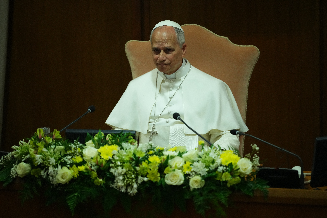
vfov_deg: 4.6
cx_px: 164
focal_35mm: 300
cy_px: 109
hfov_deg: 6.9
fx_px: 2725
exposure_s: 1/320
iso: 6400
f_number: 2.8
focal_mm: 300
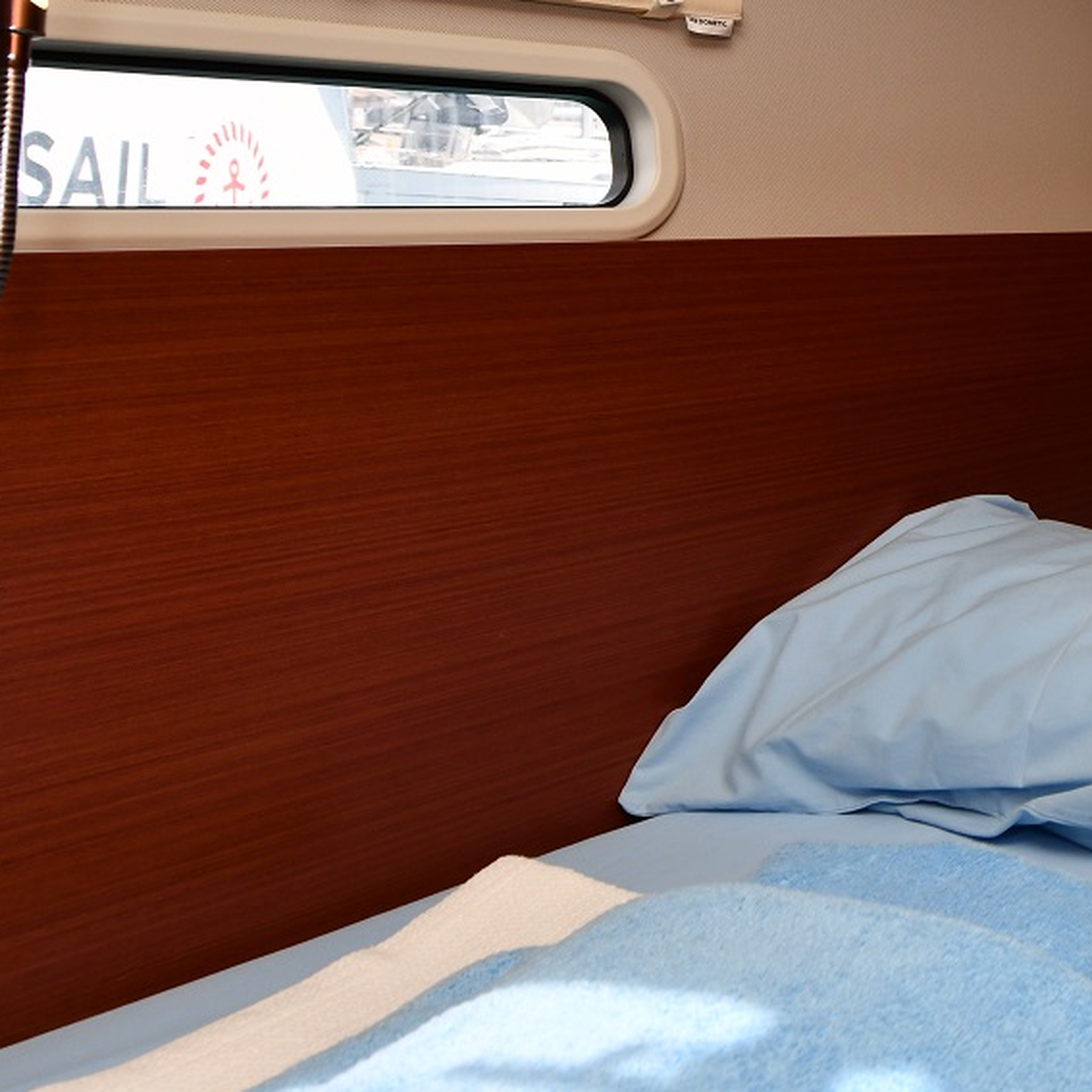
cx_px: 1419
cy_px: 261
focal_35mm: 42
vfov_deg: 38.9
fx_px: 1499
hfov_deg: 31.1
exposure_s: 1/200
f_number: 5.6
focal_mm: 14
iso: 250
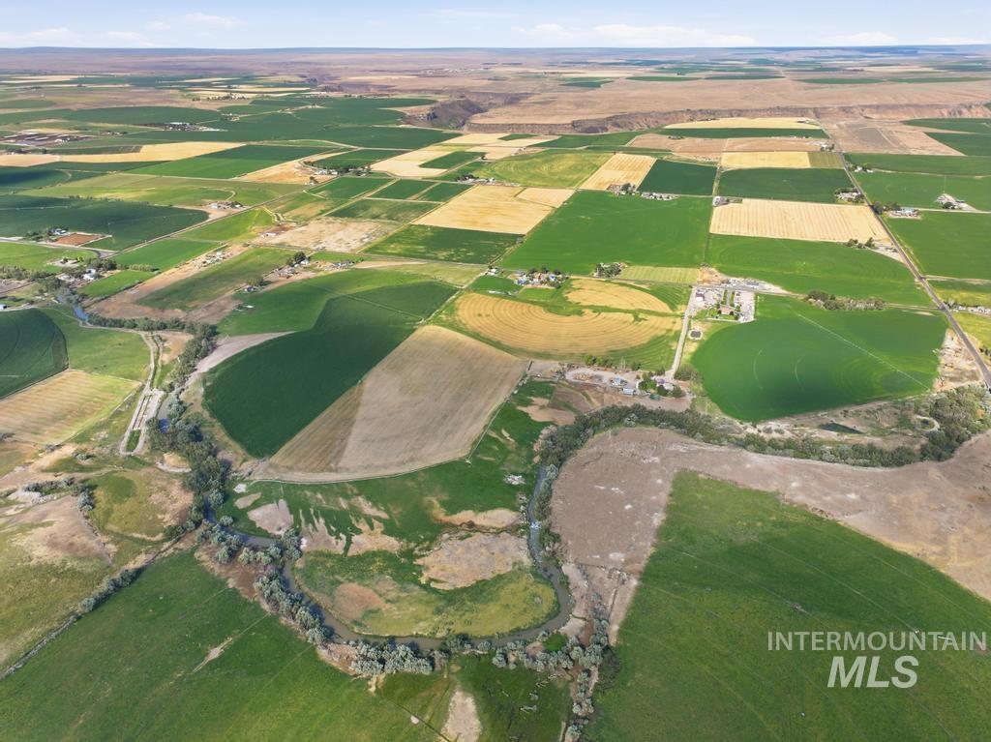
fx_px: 687
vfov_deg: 56.8
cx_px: 496
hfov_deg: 71.6
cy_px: 371
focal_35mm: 24
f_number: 2.8
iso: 160
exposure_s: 1/1250
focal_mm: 12.3
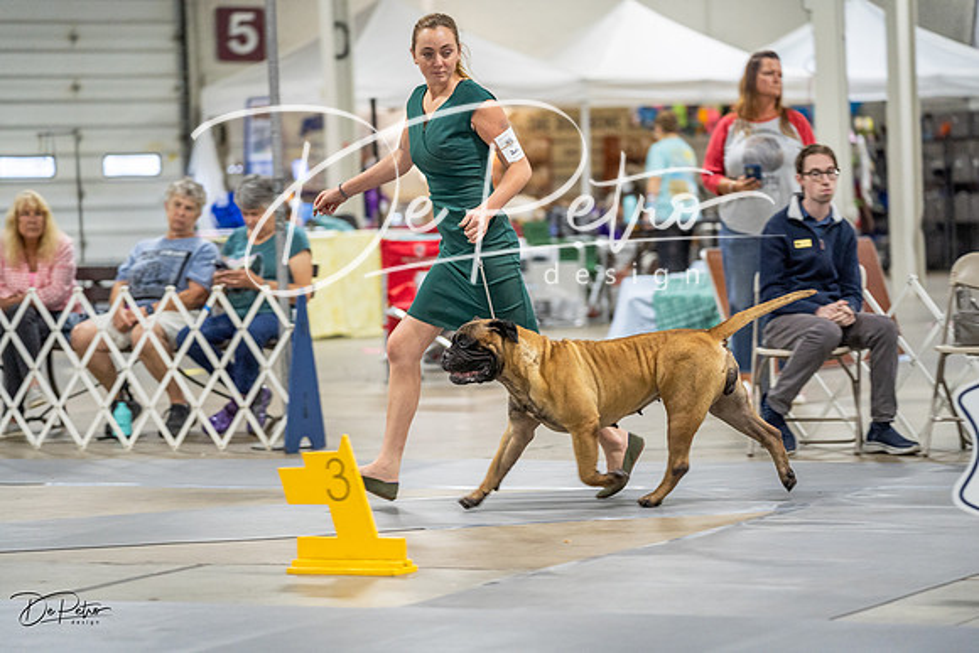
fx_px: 3726
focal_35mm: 137
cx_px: 490
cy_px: 326
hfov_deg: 15.0
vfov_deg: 10.0
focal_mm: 137
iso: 2500
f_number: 2.8
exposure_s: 1/160
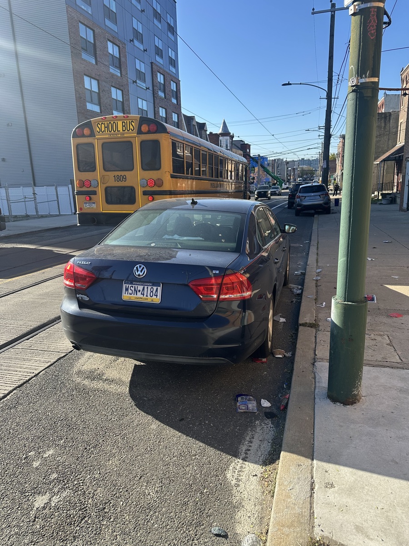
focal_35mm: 24
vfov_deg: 71.6
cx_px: 204
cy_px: 273
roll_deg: +1.0
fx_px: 378
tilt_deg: -11.8
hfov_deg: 56.8
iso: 80
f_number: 1.78
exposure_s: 1/2028
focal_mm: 6.86
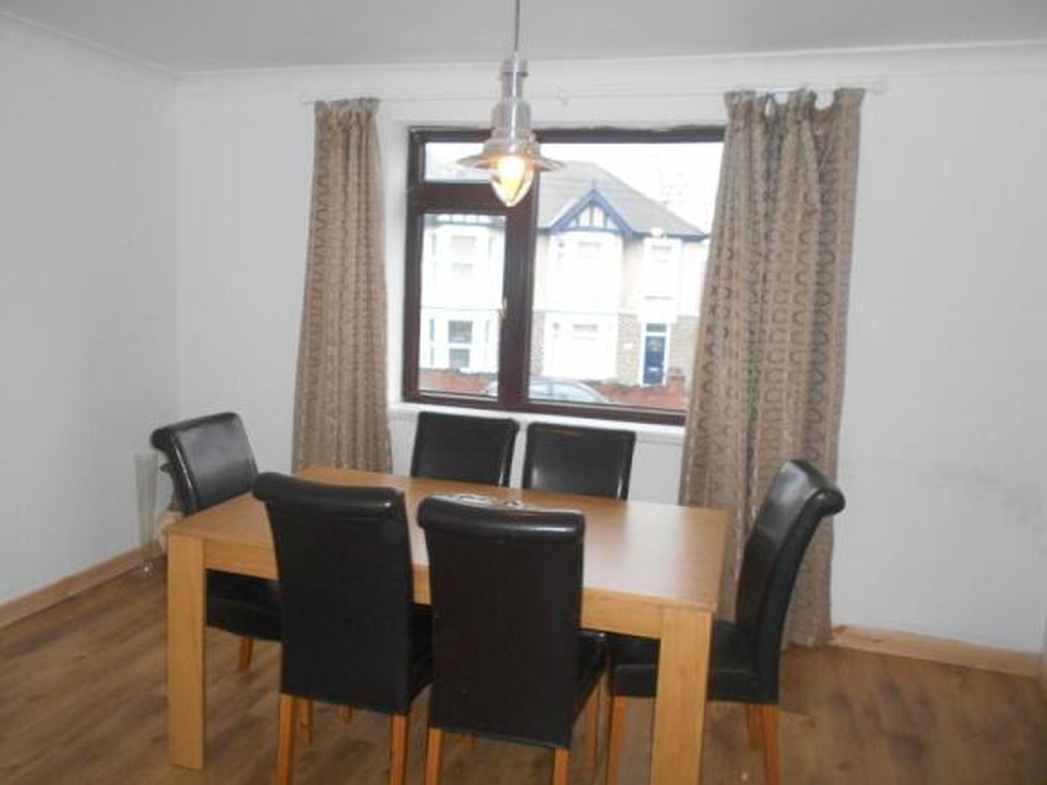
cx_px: 524
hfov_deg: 67.3
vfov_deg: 53.0
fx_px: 786
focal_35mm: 26
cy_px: 392
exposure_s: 1/25
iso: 400
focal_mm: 4.6
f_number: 3.2
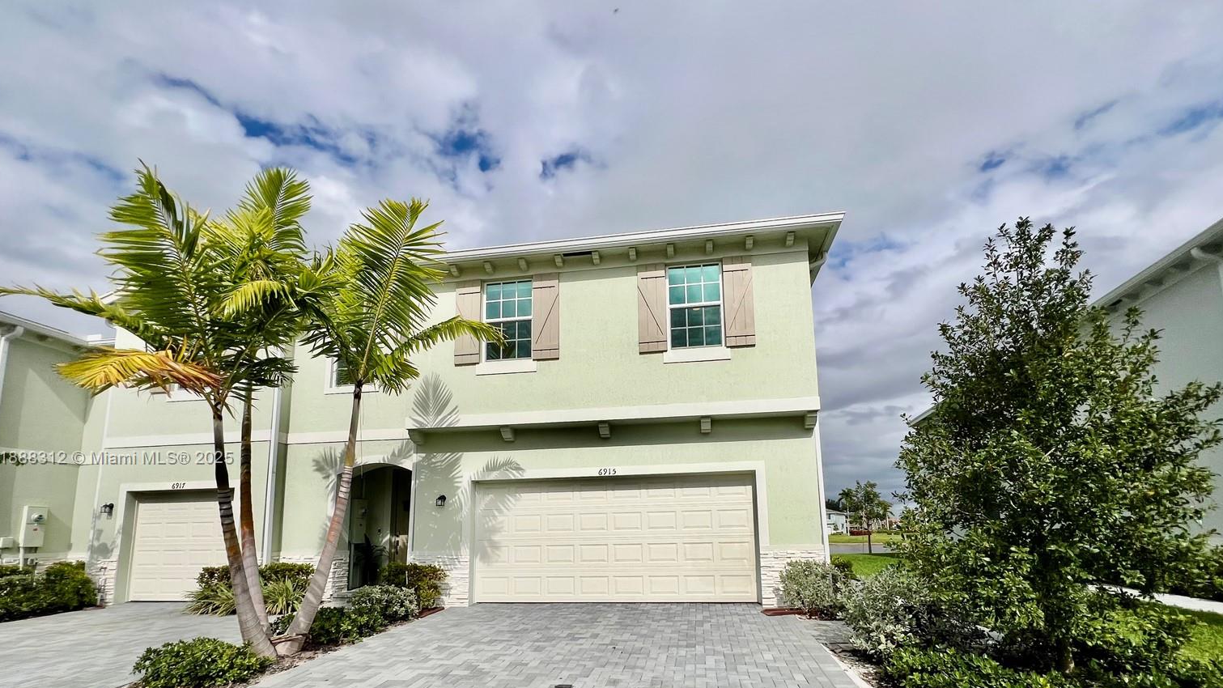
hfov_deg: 103.0
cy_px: 459
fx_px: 486
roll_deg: +1.6
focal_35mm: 15
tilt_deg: +8.3
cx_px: 622
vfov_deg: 68.5
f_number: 1.8
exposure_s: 1/6494
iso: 40
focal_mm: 1.57
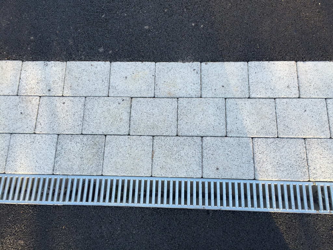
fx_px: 279
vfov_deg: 48.2
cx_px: 166
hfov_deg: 61.7
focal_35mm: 29
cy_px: 125
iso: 32
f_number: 2.2
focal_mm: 4.15
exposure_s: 1/100
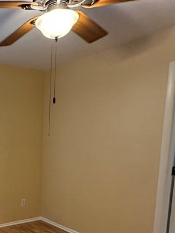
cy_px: 172
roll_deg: +0.2
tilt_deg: -7.0
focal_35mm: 37
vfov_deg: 48.3
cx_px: -17
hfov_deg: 33.7
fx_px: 249
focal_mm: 2.22
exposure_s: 1/60
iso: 160
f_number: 2.2
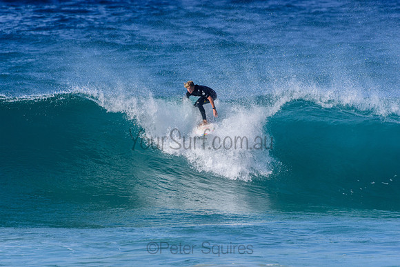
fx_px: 8335
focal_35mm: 750
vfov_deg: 1.8
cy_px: 134
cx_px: 200
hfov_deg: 2.7
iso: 280
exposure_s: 1/2000
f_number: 5.6
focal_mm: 500
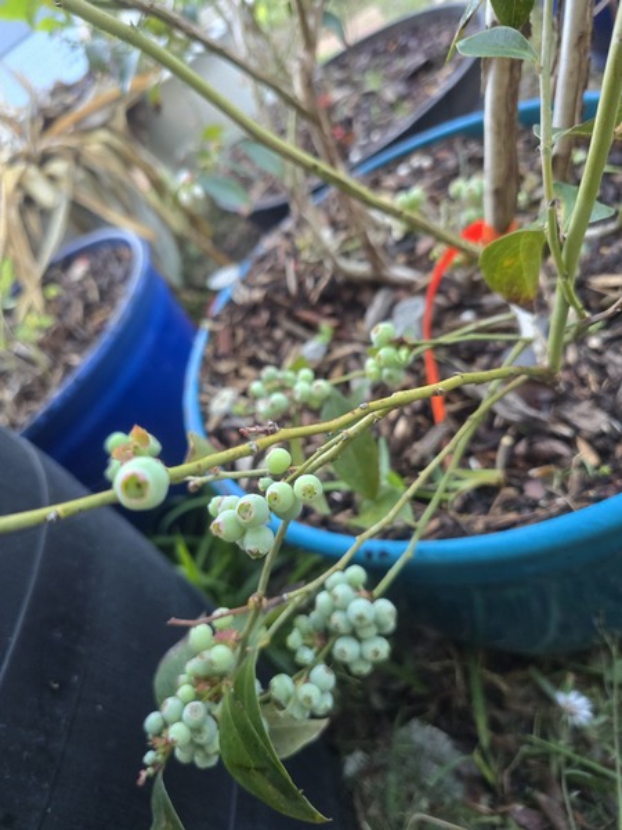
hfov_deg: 58.9
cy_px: 415
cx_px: 311
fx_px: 551
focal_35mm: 23
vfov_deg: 73.9
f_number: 1.7
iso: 500
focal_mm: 6.3
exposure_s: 1/120
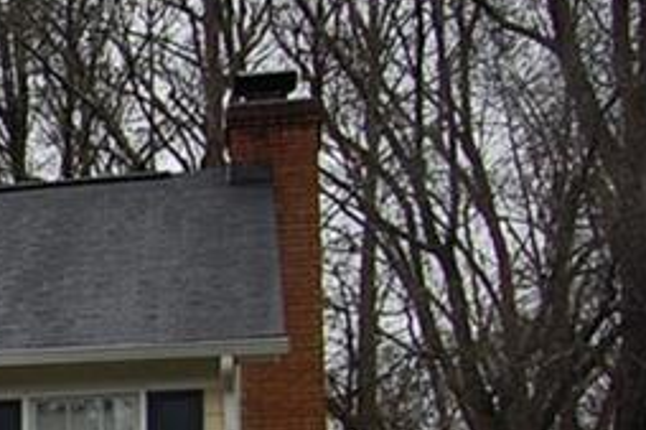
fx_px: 2170
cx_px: -649
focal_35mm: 121
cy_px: 583
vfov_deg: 11.0
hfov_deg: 14.2
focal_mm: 20
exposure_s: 1/160
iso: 200
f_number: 6.3
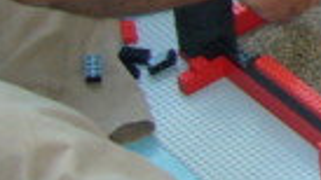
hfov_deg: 9.1
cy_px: -306
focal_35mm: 223
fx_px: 1898
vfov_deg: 5.2
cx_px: 656
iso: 100
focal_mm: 5.8
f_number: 2.8
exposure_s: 1/20
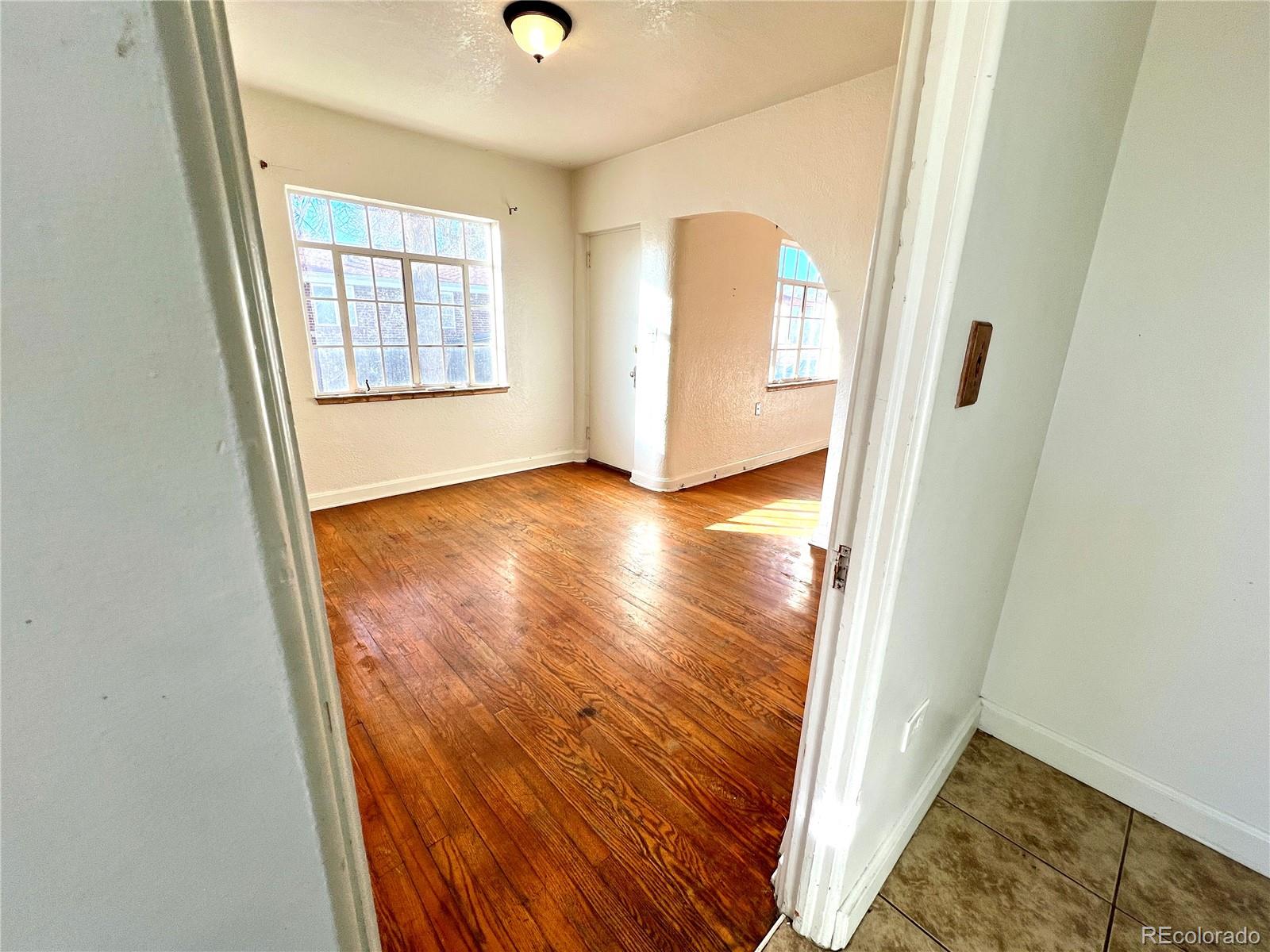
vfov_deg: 89.9
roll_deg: -1.0
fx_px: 477
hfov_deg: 106.2
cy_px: 476
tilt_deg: -16.1
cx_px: 635
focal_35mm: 13
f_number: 1.8
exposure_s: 1/175
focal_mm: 1.57
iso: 32
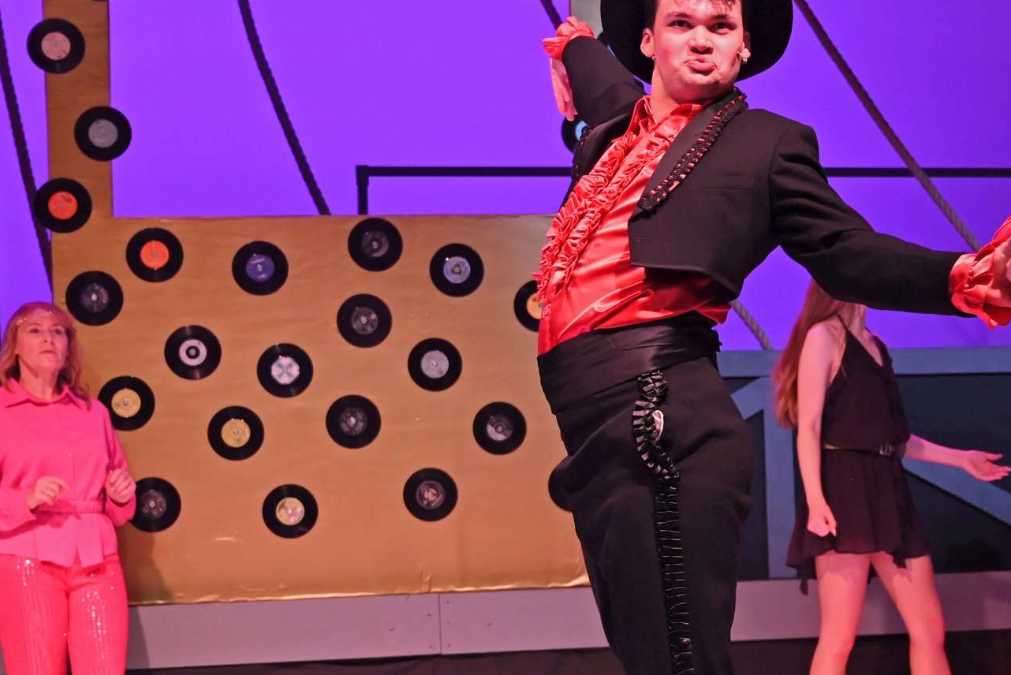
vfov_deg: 18.6
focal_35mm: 73
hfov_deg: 26.7
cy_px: 447
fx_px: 2051
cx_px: 924
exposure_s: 1/250
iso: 2500
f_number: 4
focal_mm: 39
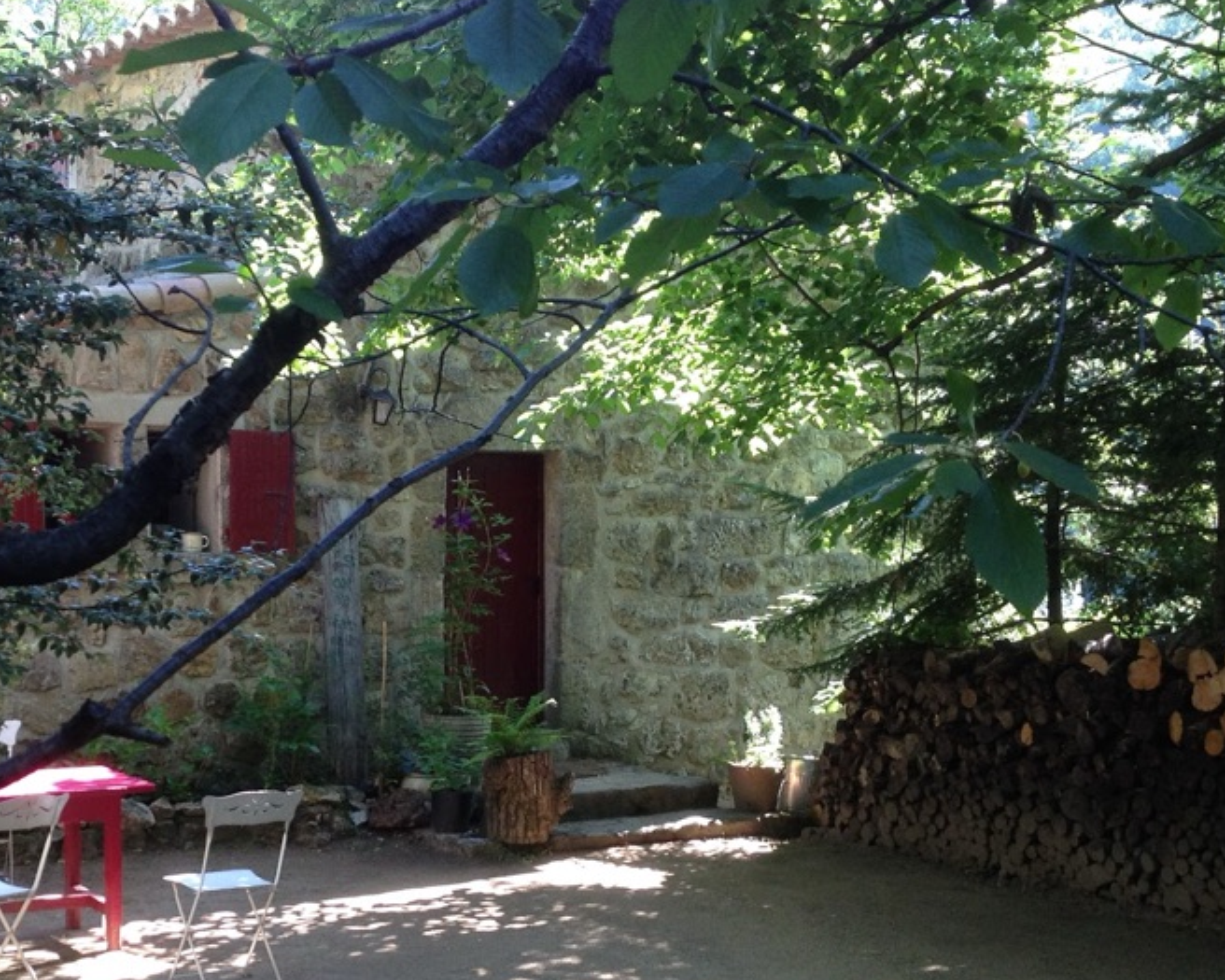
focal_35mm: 60
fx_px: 2176
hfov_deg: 31.2
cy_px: 728
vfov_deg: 25.1
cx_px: 411
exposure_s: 1/120
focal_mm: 4.28
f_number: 2.4
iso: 80
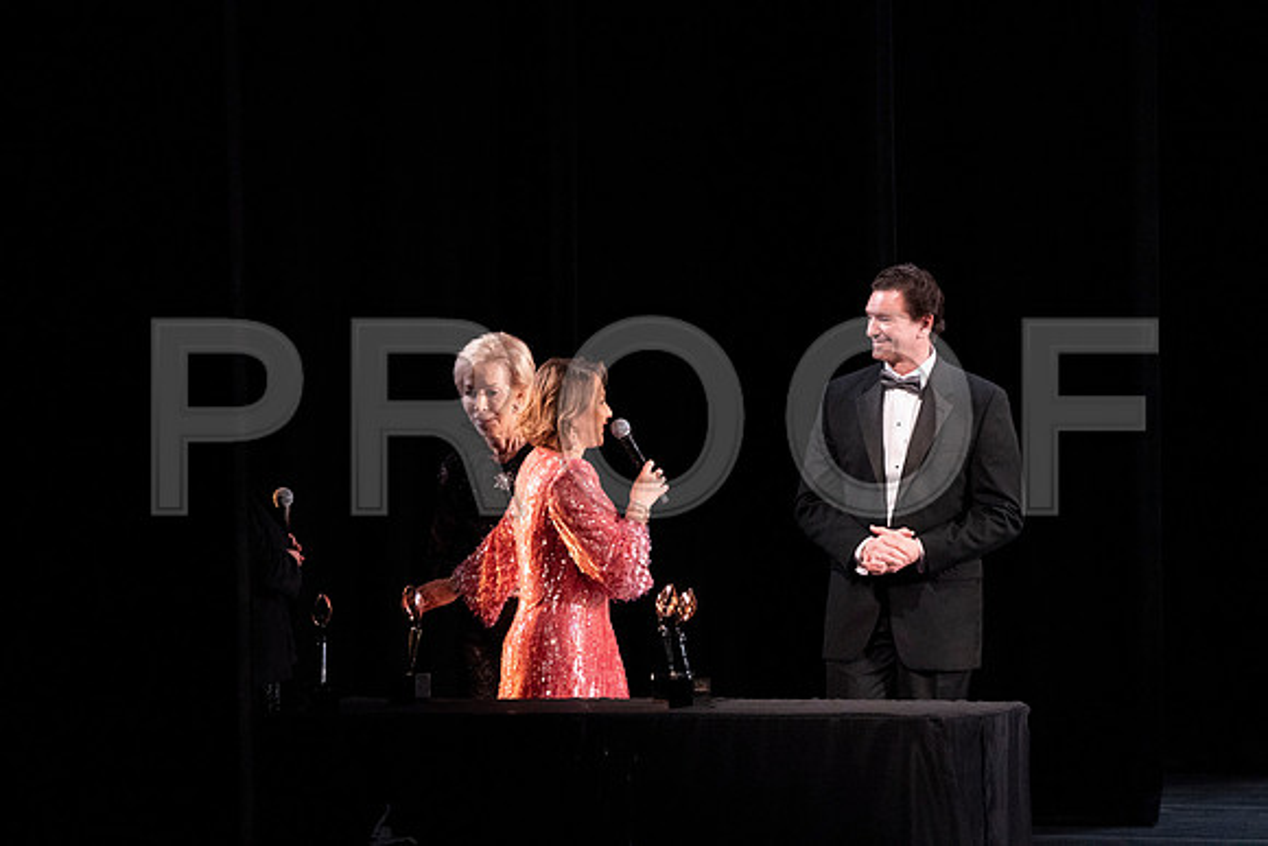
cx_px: 634
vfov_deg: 3.4
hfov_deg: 5.2
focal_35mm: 400
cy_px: 423
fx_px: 14092
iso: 12800
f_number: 5.6
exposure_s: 1/320
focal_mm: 400
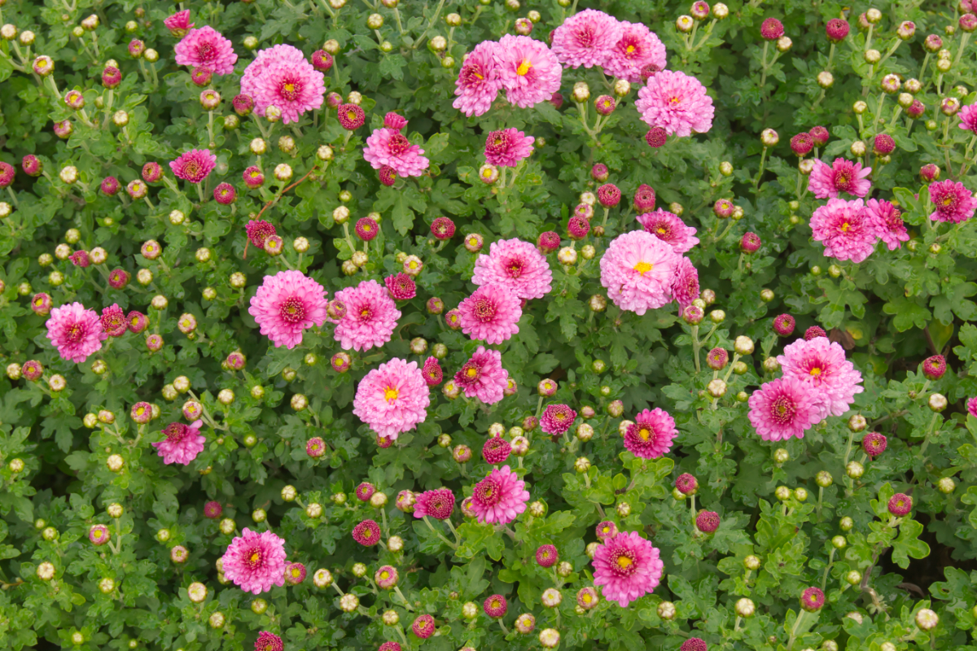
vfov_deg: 16.6
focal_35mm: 82
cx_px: 488
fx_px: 2239
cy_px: 326
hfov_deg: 24.6
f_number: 13
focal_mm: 55
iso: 640
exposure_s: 1/100
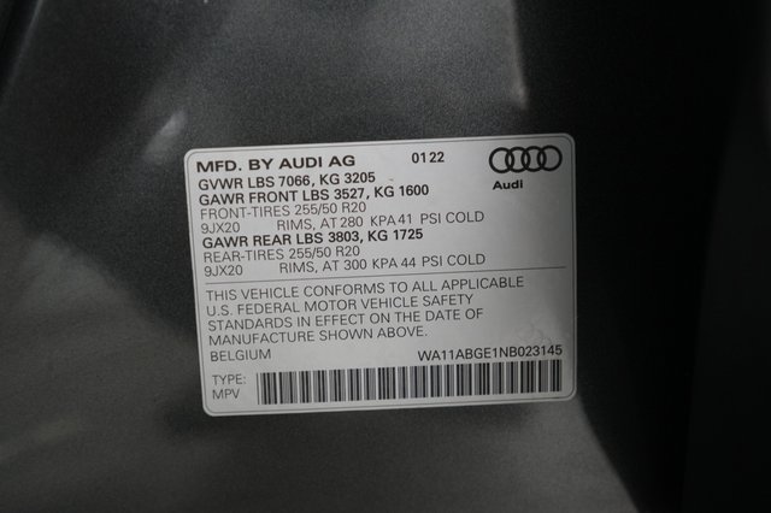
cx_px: 386
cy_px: 256
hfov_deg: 65.5
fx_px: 599
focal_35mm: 28
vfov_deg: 46.4
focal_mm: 28
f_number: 2.8
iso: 3200
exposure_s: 1/60
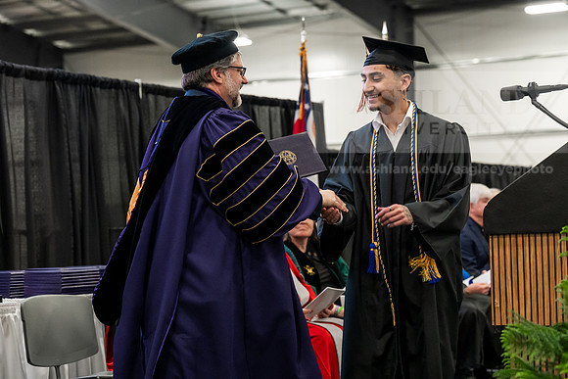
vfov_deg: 16.1
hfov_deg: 23.9
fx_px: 1341
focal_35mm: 85
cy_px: 190
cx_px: 284
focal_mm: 85
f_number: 4.5
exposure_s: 1/200
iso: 4000
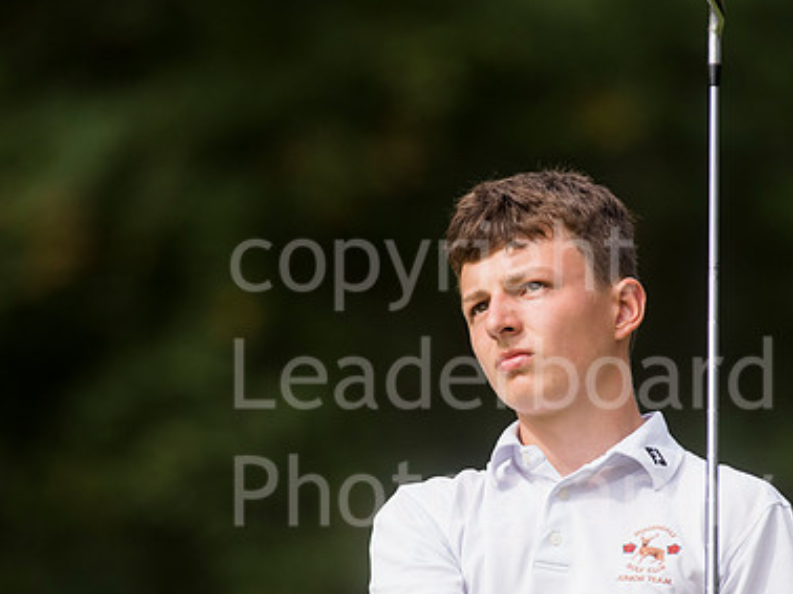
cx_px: 506
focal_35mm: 443
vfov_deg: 3.4
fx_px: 10142
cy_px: 394
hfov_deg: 4.5
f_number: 5
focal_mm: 300
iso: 800
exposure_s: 1/4000
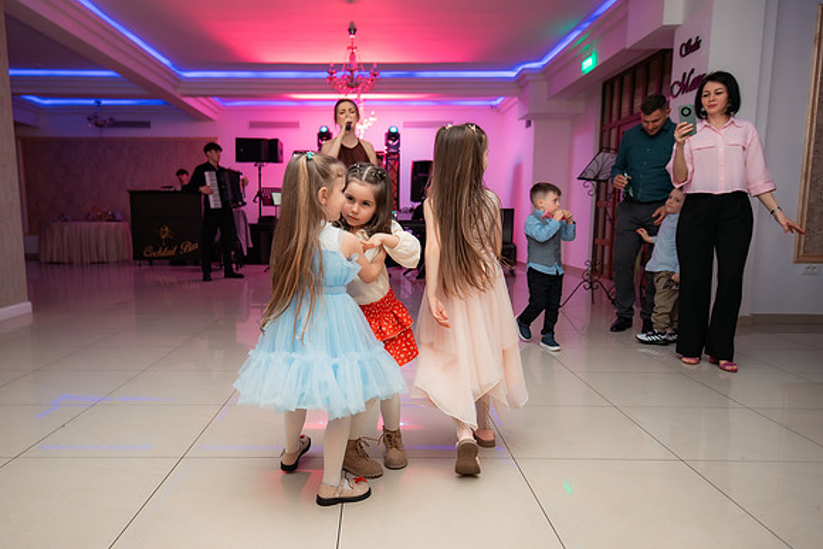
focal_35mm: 26
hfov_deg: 68.8
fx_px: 599
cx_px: 374
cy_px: 299
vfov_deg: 49.2
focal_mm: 24
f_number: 2.8
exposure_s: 1/200
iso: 1600
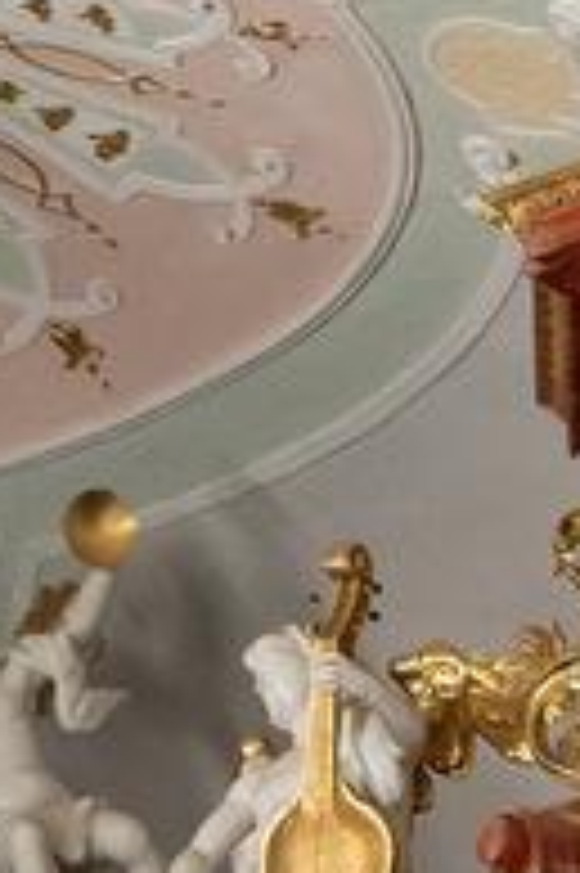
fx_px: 20068
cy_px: 2169
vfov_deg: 2.5
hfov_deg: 1.7
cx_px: -611
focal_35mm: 829
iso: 3200
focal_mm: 107
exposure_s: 1/320
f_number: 5.6
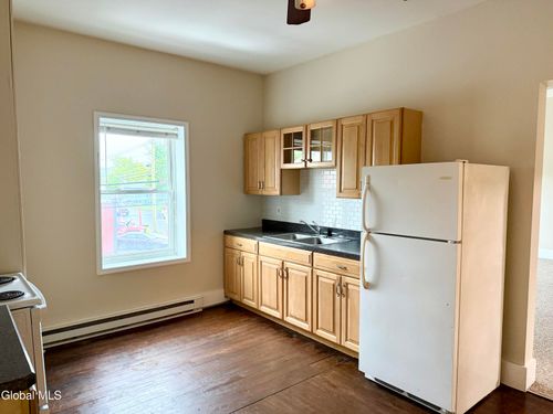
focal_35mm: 24
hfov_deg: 71.6
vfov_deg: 56.8
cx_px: 276
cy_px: 207
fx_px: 383
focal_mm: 6.76
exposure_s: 1/60
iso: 500
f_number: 1.78
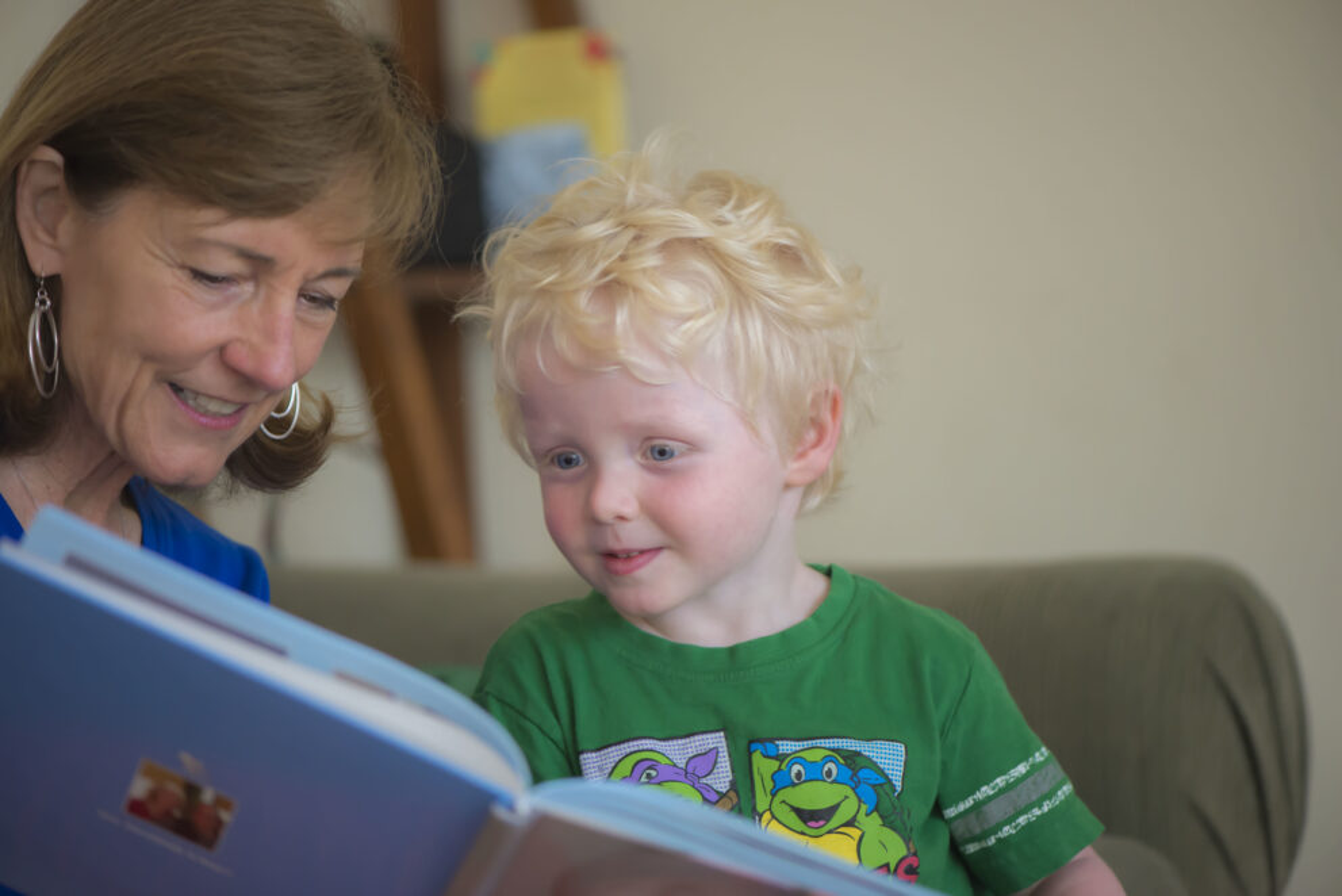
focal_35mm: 105
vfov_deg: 13.0
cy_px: 448
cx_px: 671
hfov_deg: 19.5
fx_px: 3915
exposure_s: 1/160
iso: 1600
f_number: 3
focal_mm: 105
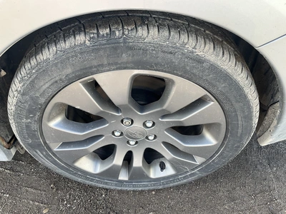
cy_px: 107
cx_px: 143
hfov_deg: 61.7
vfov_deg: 48.2
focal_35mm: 29
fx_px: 240
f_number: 1.8
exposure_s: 1/122
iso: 20
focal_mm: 3
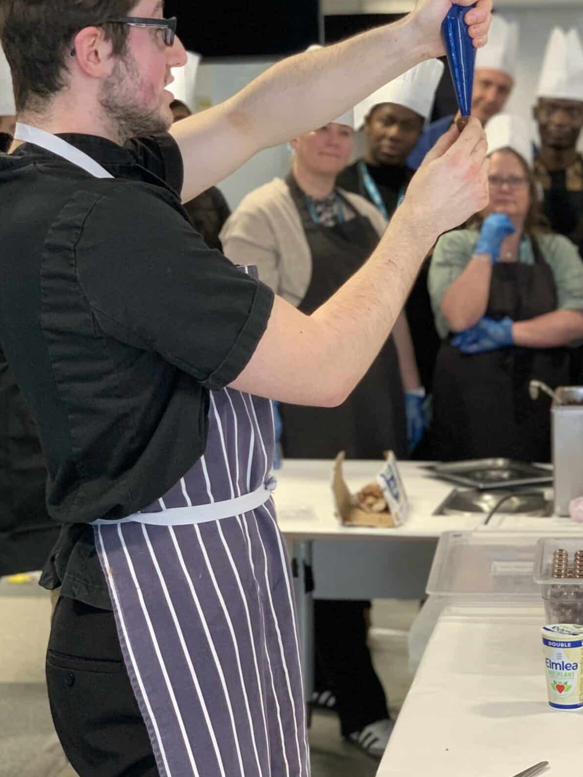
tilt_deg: -1.6
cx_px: 321
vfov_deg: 23.2
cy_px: 248
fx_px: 1886
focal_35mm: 84
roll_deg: +2.1
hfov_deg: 17.6
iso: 160
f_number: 2.4
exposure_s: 1/50
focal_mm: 6
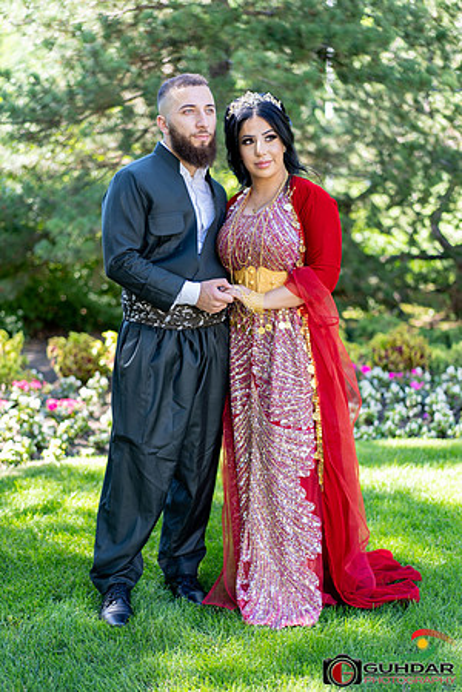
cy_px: 346
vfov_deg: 36.2
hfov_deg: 24.6
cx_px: 231
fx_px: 1059
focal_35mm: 55
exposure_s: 1/250
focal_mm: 55
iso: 100
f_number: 1.8
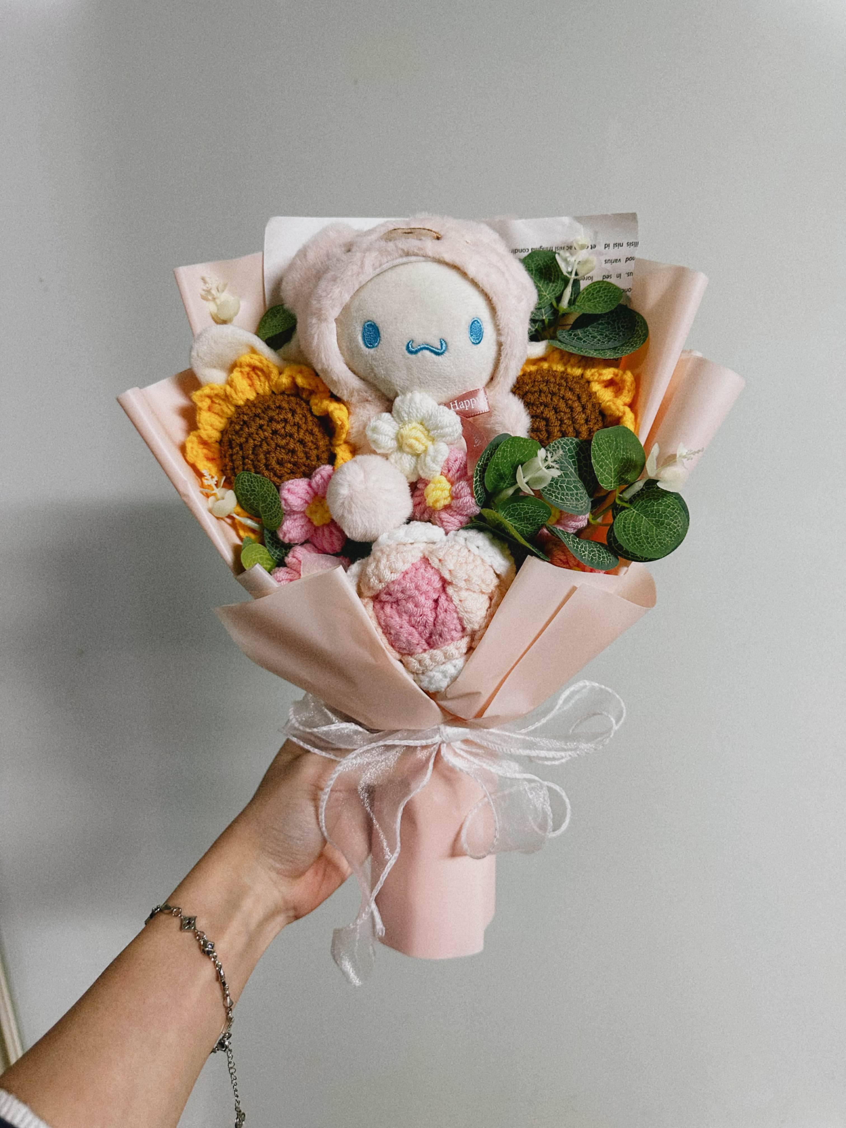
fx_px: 782
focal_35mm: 24
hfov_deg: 56.8
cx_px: 423
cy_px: 564
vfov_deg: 71.6
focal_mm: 6.86
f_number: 1.78
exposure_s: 1/100
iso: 200
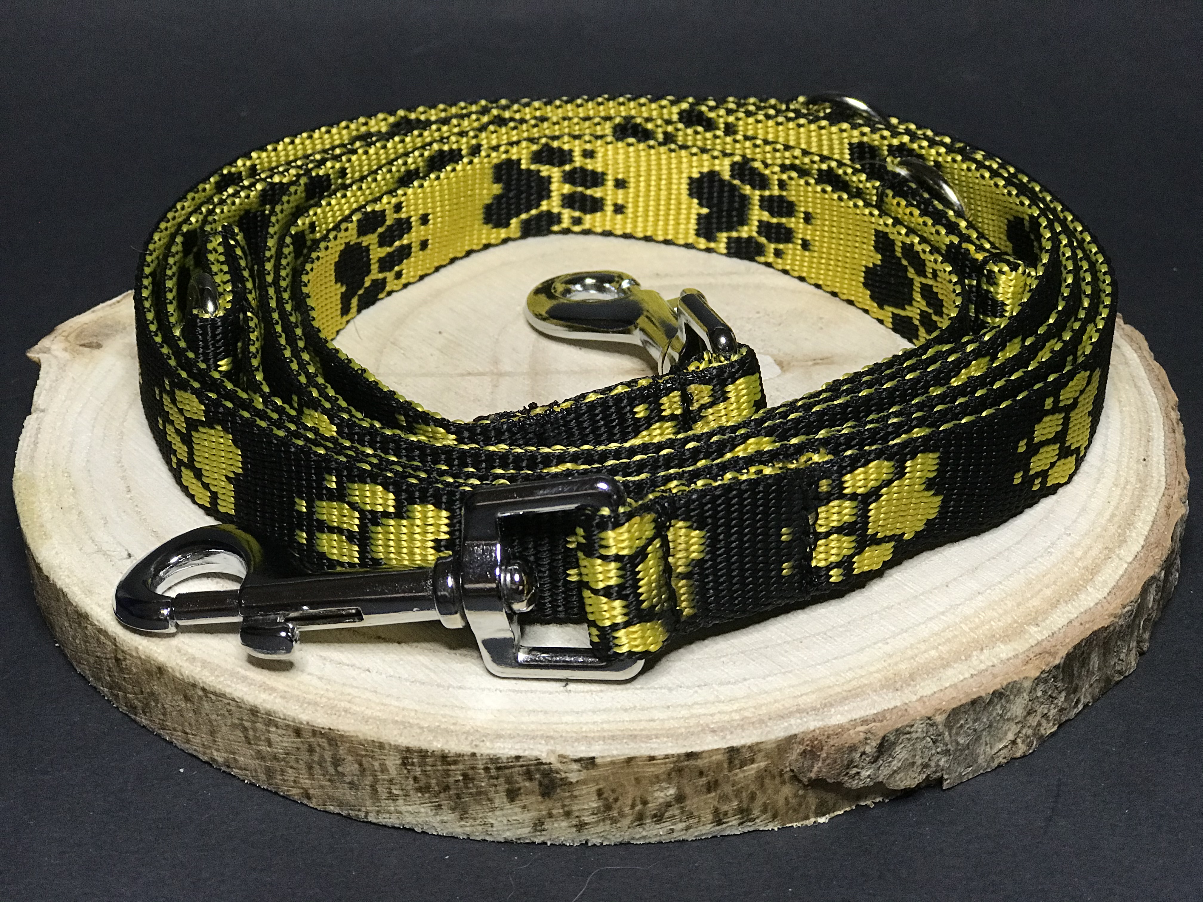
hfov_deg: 33.8
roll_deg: -0.1
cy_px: 451
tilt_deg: -34.7
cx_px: 602
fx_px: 1981
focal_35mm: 57
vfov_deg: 25.7
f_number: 2.8
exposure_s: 1/50
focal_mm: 6.6
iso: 125
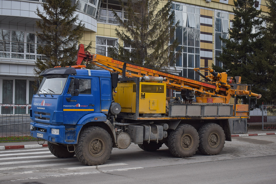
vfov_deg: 25.8
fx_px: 402
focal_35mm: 52
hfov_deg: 37.9
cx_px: 138
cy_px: 92
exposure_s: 1/125
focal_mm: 35
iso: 200
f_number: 5.6
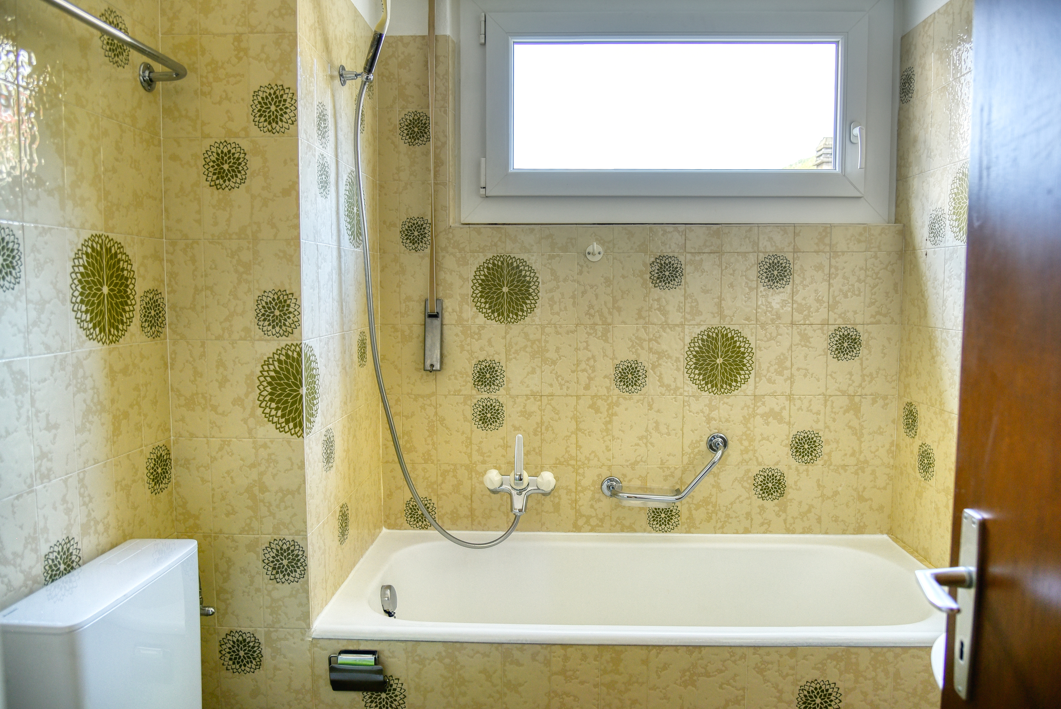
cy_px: 347
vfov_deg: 51.3
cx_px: 534
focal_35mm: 25
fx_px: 737
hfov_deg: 71.5
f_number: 5
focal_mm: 24
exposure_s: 1/100
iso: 250
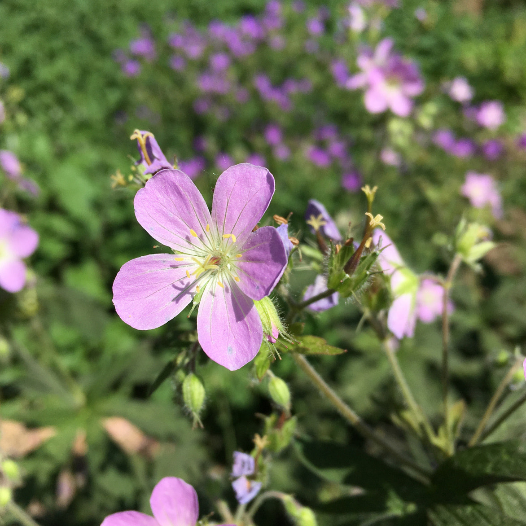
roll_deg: -2.0
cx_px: 265
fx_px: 602
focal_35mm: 35
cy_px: 292
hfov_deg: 47.2
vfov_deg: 47.1
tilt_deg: -21.6
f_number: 2.2
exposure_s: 1/2564
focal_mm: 4.15
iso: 25
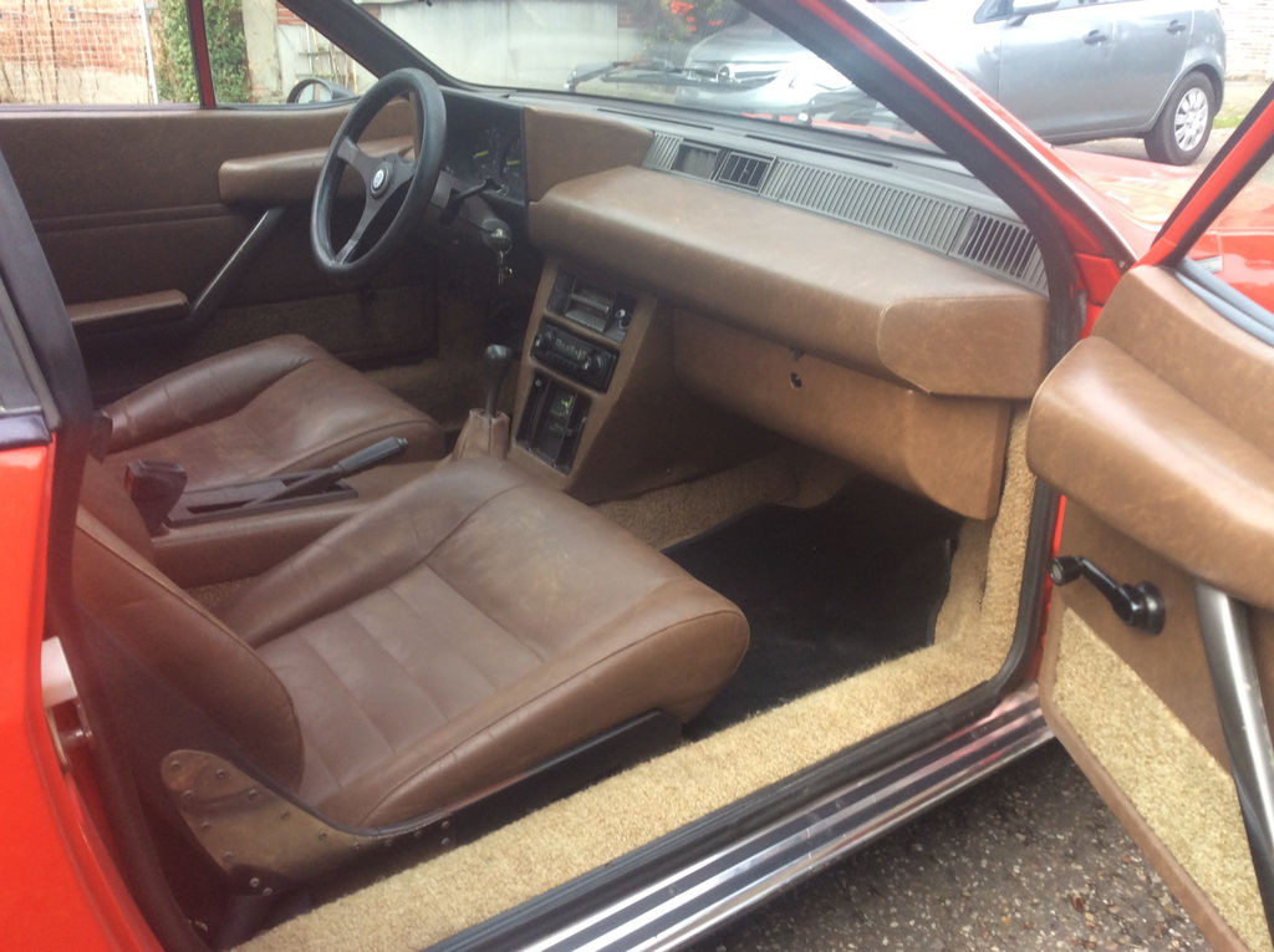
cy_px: 476
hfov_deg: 56.9
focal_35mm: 32
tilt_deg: -23.6
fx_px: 1176
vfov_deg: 44.1
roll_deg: +0.2
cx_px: 637
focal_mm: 3.3
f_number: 2.4
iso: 40
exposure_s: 1/100
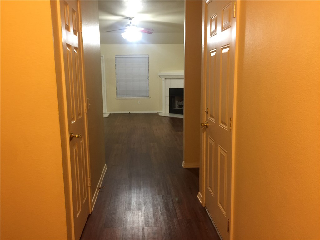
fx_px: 268
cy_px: 120
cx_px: 160
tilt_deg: -9.4
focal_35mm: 29
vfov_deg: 48.2
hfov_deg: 61.7
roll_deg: +0.1
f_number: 2.2
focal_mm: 4.15
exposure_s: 1/4
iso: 64
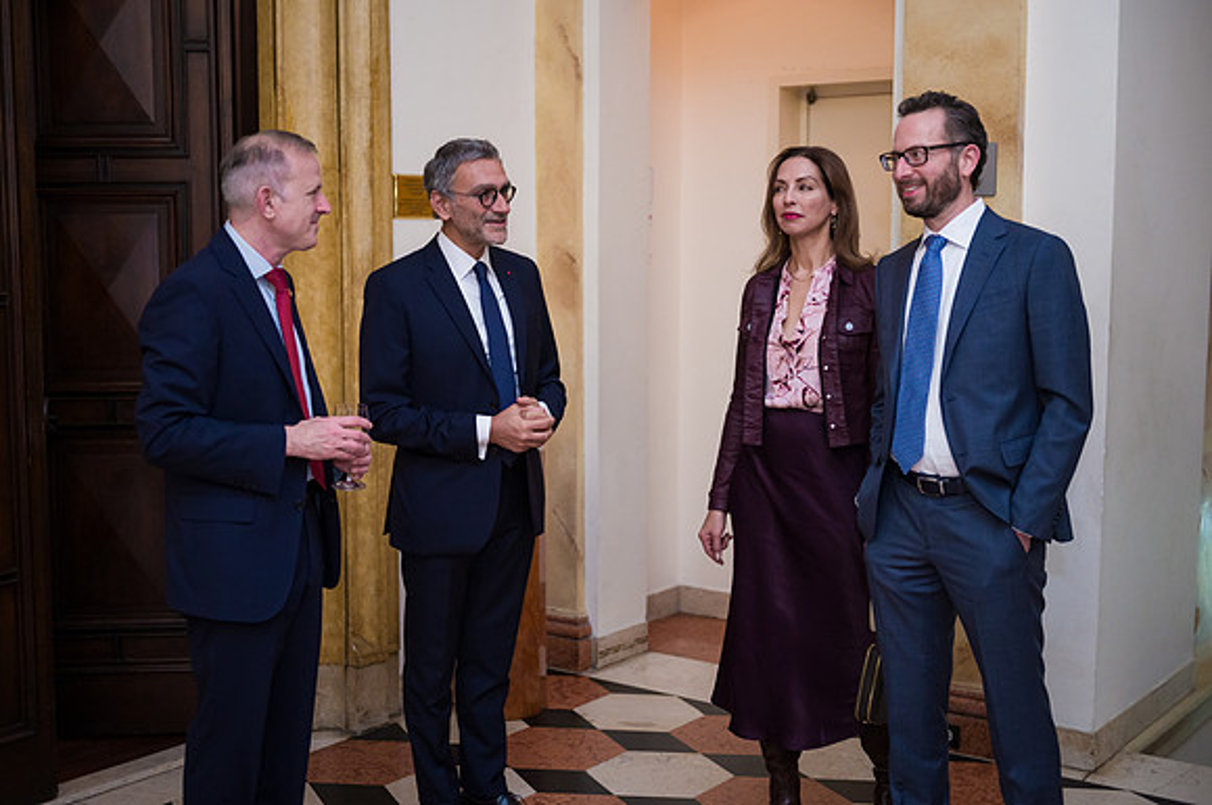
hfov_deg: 43.5
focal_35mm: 45
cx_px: 606
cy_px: 403
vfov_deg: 29.7
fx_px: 1517
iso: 1600
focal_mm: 45
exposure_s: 1/200
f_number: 3.2
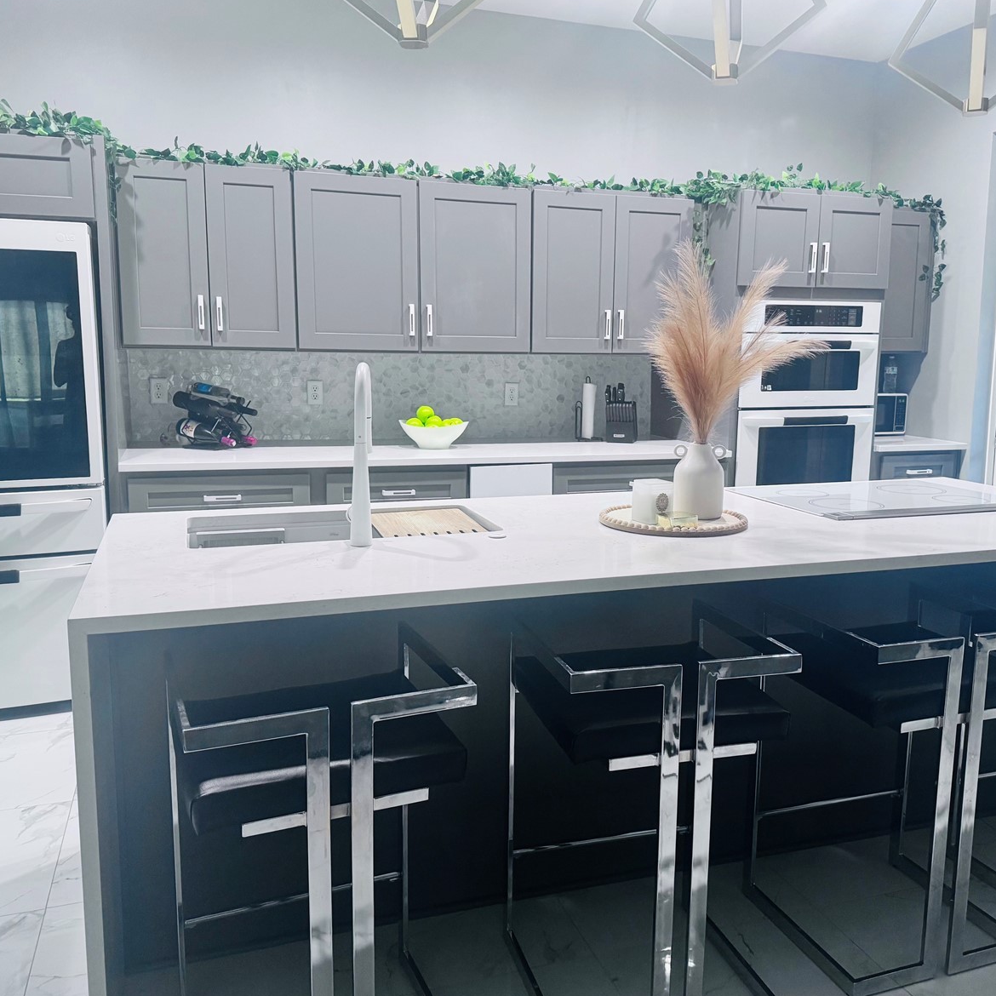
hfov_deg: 55.6
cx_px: 538
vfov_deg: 55.6
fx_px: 944
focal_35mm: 29
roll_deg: -0.7
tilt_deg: -9.1
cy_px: 489
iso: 320
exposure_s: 1/60
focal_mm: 6.76
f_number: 1.78
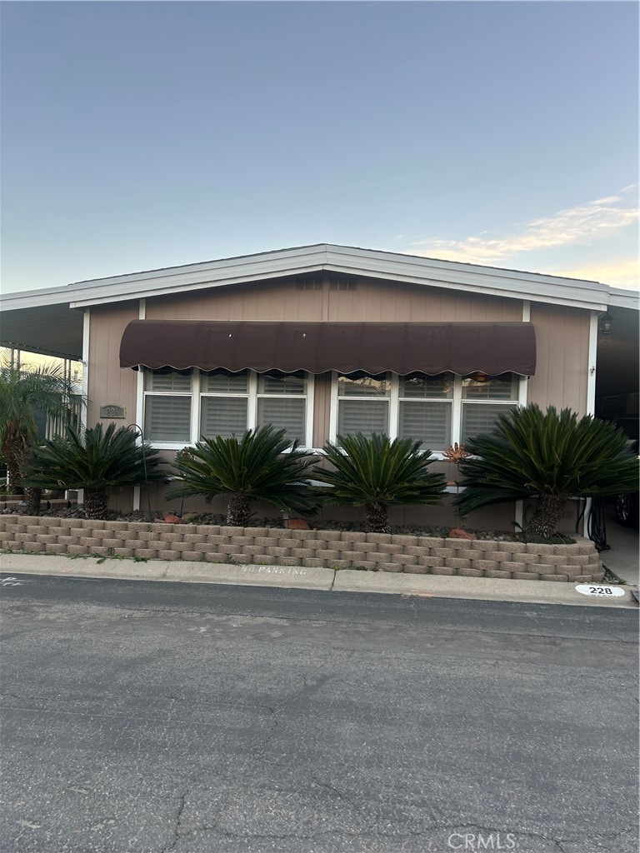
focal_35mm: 26
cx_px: 320
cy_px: 426
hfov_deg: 53.1
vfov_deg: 67.3
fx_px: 641
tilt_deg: -0.5
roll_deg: -2.4
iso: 40
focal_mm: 5.7
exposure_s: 1/200
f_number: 1.5
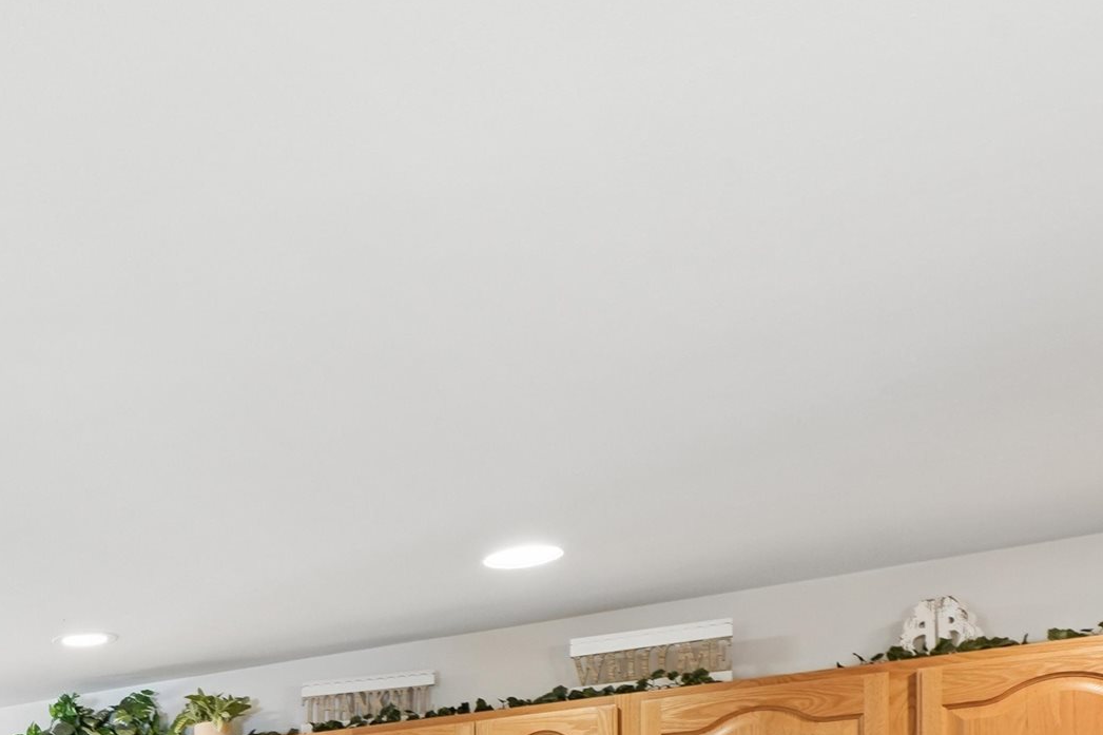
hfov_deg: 32.3
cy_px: 1007
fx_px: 1440
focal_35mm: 47
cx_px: -313
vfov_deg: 24.3
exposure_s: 1/8
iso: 400
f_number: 9
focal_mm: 16
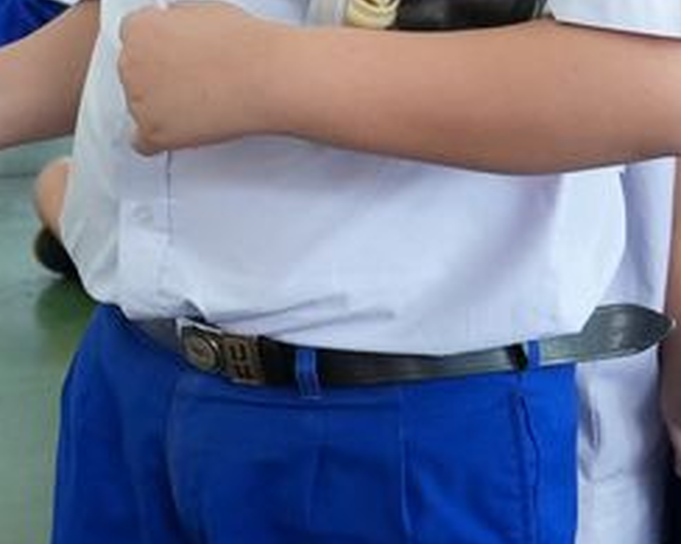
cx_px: -18
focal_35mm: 175
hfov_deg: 10.9
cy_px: 14
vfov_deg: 8.8
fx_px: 3529
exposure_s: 1/100
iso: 1250
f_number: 4.5
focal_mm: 27
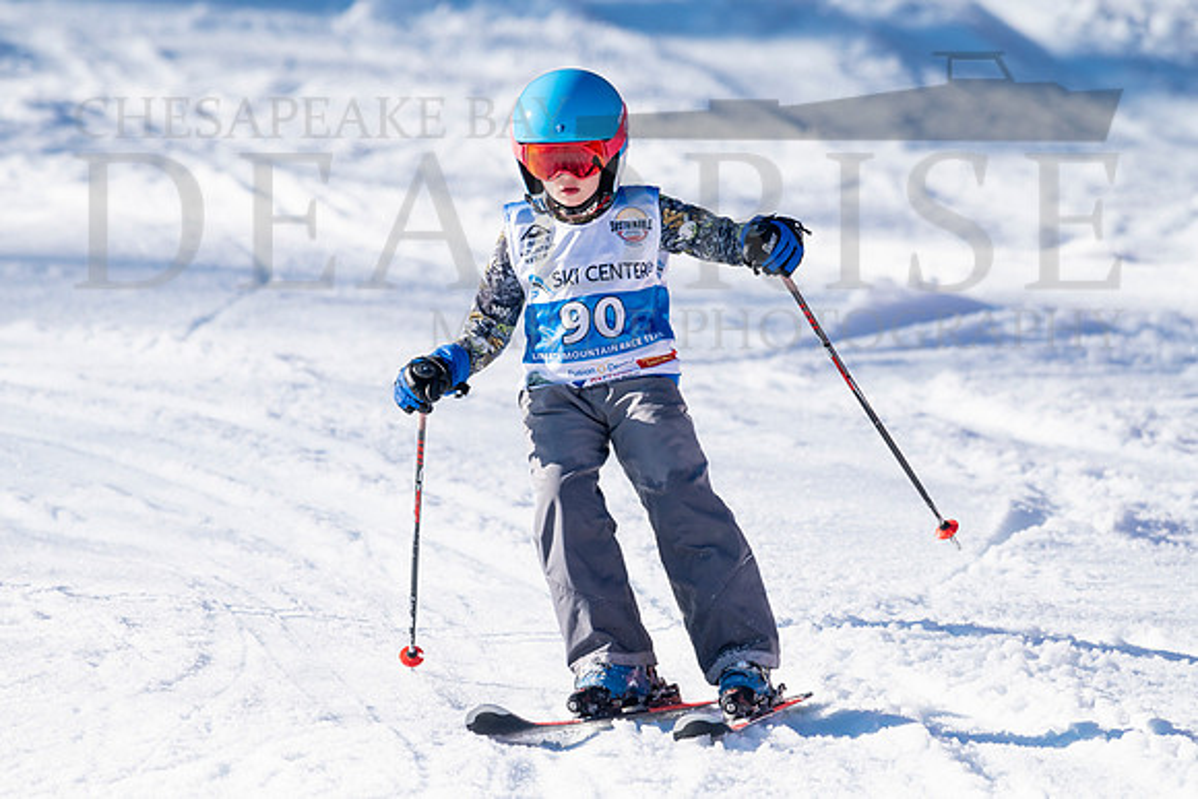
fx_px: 20569
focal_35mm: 618
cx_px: 537
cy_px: 359
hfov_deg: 3.3
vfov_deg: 2.2
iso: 640
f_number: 8
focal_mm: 560
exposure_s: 1/2000
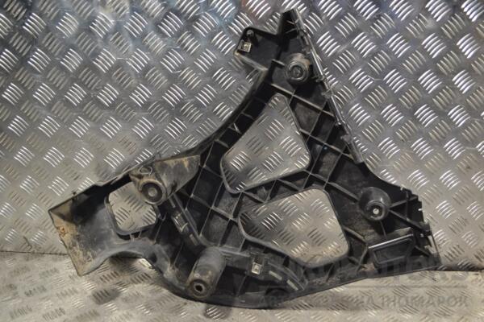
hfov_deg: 49.6
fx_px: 524
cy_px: 161
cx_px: 242
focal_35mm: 39
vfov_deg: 34.2
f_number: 4.2
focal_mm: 26
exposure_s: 1/60
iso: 400
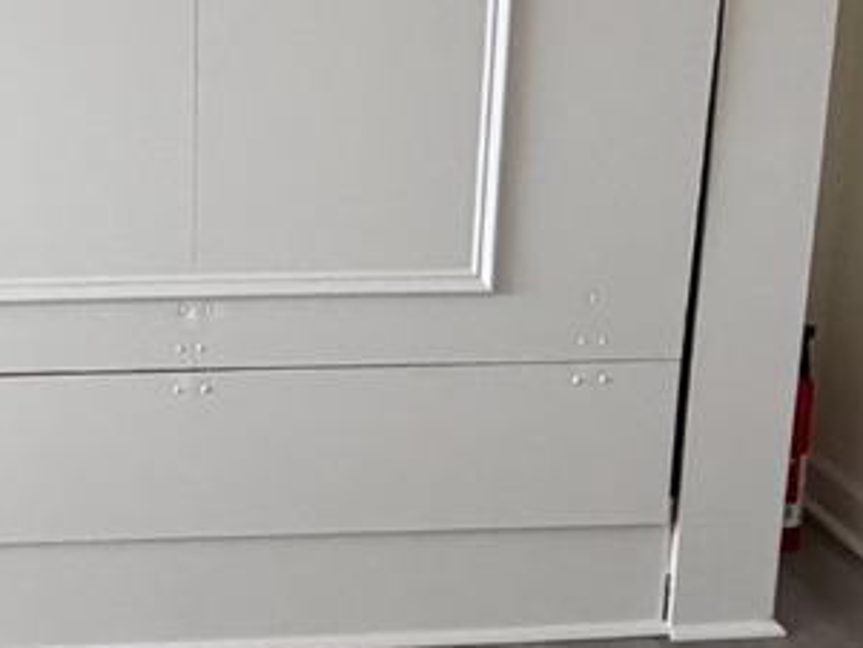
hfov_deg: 28.1
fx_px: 1671
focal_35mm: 67
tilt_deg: -16.7
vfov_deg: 21.9
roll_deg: +0.9
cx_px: 132
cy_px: 356
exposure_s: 1/60
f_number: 2.2
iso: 200
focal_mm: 2.22
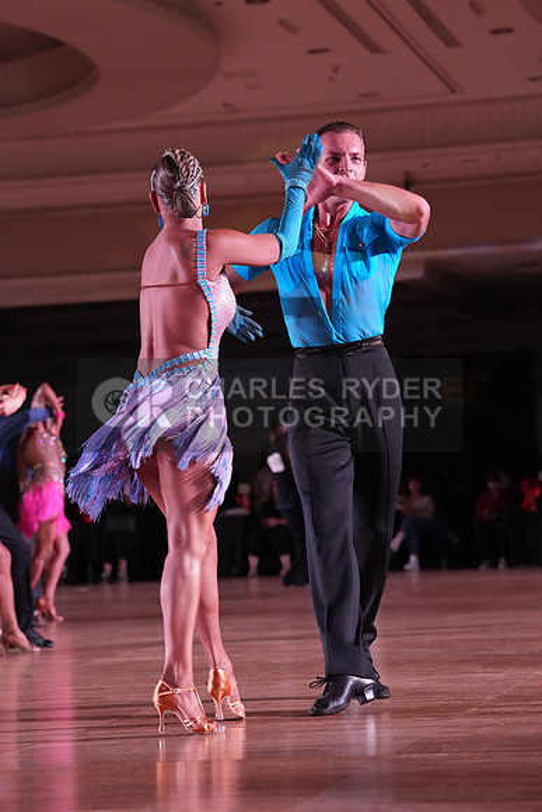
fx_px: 2663
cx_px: 271
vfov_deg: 17.3
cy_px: 406
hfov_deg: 11.6
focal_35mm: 118
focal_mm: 118
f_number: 5.6
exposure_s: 1/250
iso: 5000
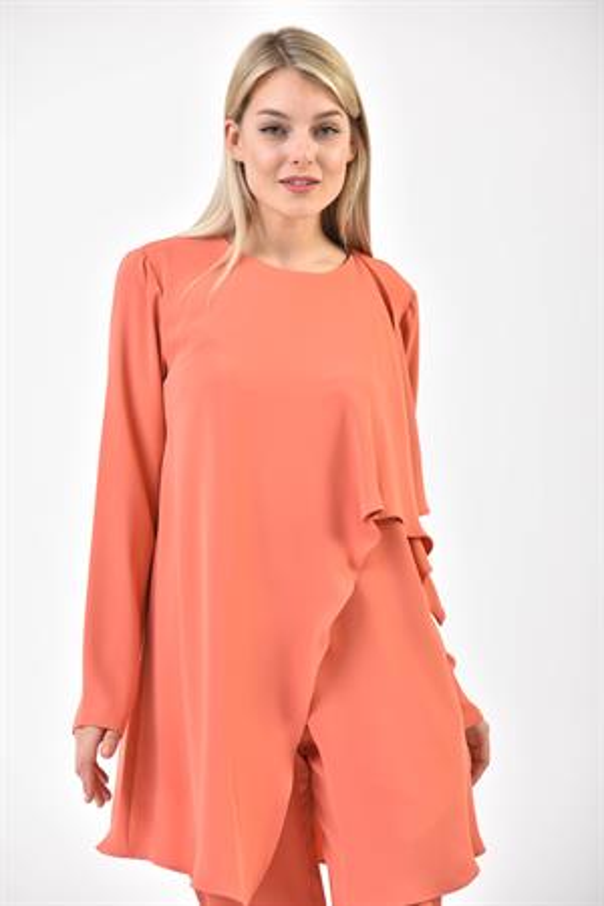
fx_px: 3775
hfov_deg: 9.1
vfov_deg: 13.7
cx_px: 302
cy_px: 453
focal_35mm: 150
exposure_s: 1/160
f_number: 6.3
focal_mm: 150
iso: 100
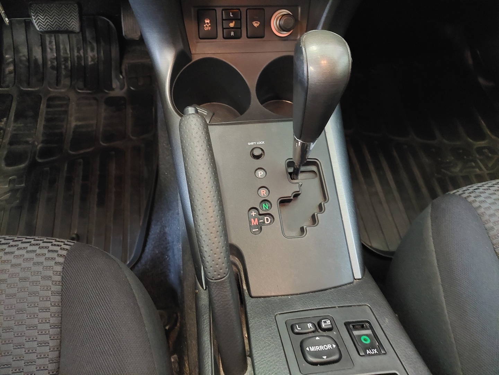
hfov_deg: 69.4
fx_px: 360
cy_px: 188
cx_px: 250
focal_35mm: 25
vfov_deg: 54.9
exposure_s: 1/25
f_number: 1.8
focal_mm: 5.23
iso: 1250
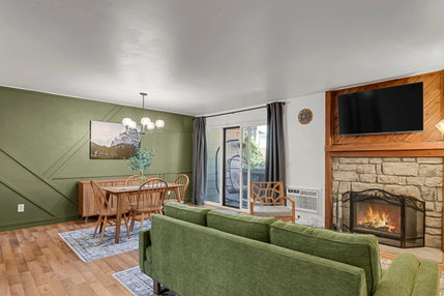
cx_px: 242
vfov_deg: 64.5
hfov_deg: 86.7
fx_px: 234
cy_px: 157
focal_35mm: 19
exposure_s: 5
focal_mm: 17
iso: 250
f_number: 8
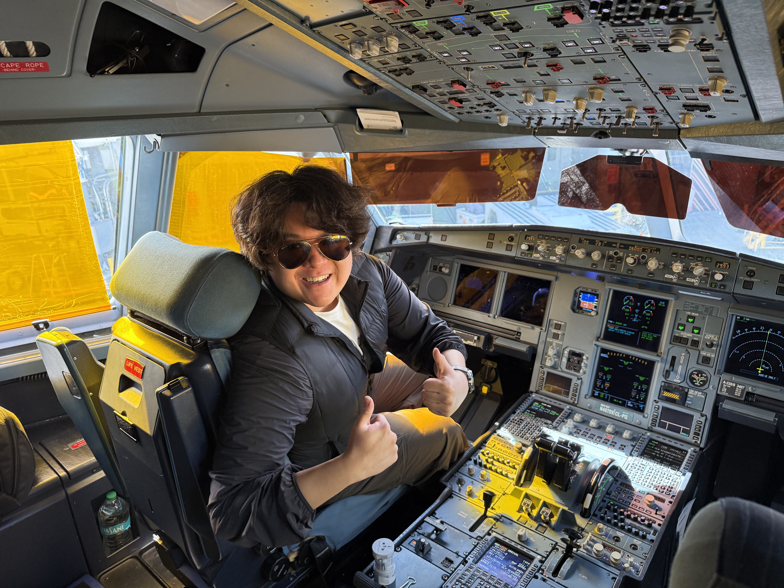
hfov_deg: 71.6
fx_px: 544
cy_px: 294
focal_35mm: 24
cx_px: 392
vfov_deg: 56.8
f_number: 1.78
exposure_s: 1/110
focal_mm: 6.76
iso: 200
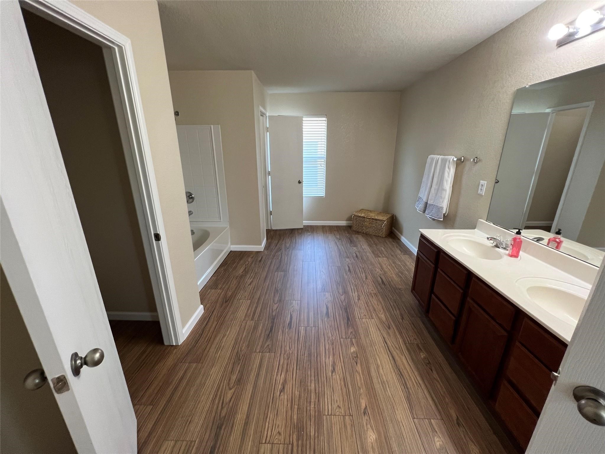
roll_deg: +0.3
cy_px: 227
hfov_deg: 106.2
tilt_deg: -19.5
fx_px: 227
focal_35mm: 13
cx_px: 302
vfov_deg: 89.9
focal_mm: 1.57
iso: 250
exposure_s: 1/120
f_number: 1.8
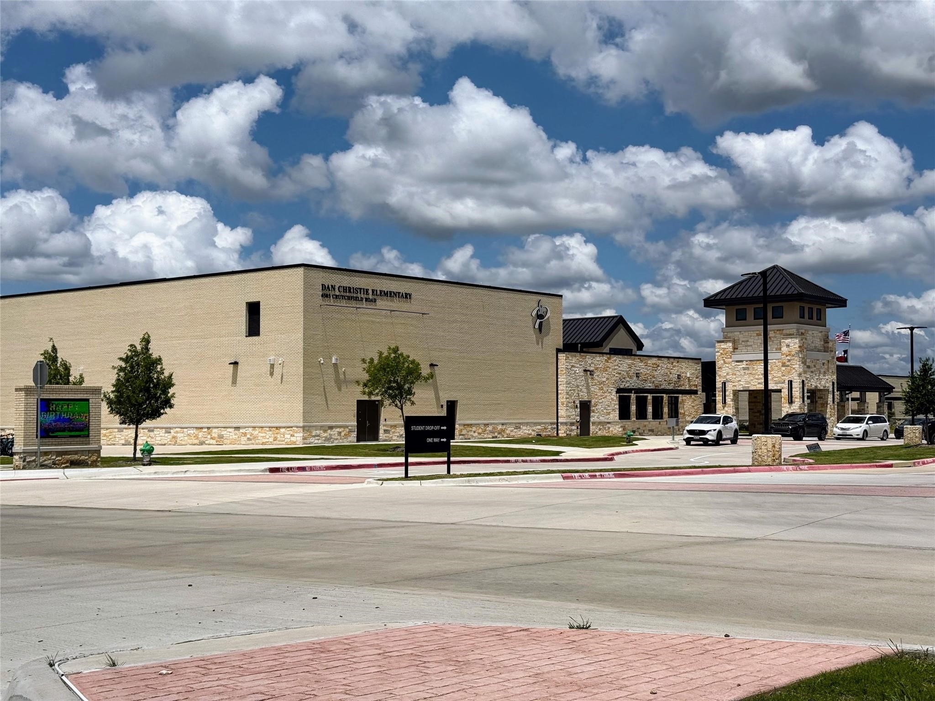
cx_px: 468
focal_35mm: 48
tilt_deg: +3.5
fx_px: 1297
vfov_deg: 30.3
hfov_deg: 39.7
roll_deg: -0.1
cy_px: 350
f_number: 1.78
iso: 50
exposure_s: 1/13333
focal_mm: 6.76
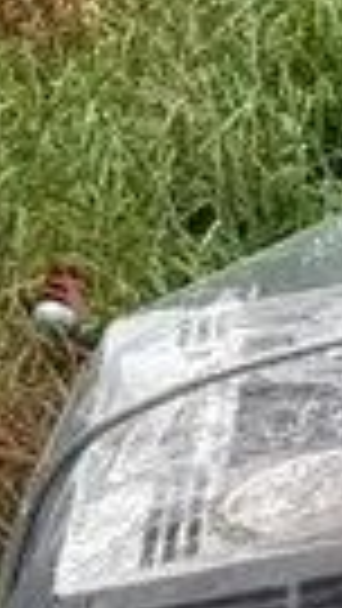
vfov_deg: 8.3
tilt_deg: +3.1
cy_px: -1284
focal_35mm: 215
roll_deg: +3.1
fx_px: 3464
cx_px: 1400
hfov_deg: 5.0
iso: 64
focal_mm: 5.96
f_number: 1.6
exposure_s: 1/2639
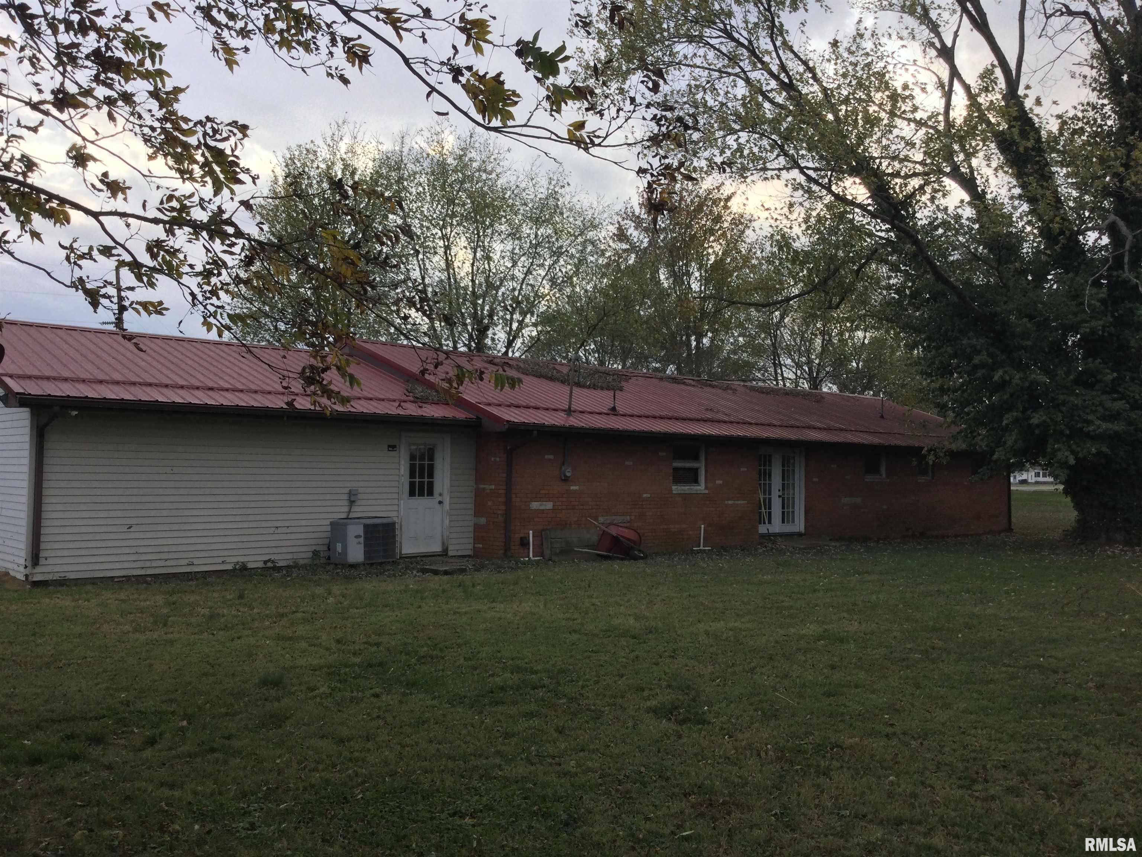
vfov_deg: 45.4
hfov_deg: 58.4
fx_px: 1023
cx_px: 571
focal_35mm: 31
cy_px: 428
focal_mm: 3.3
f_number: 2.4
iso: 25
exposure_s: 1/397
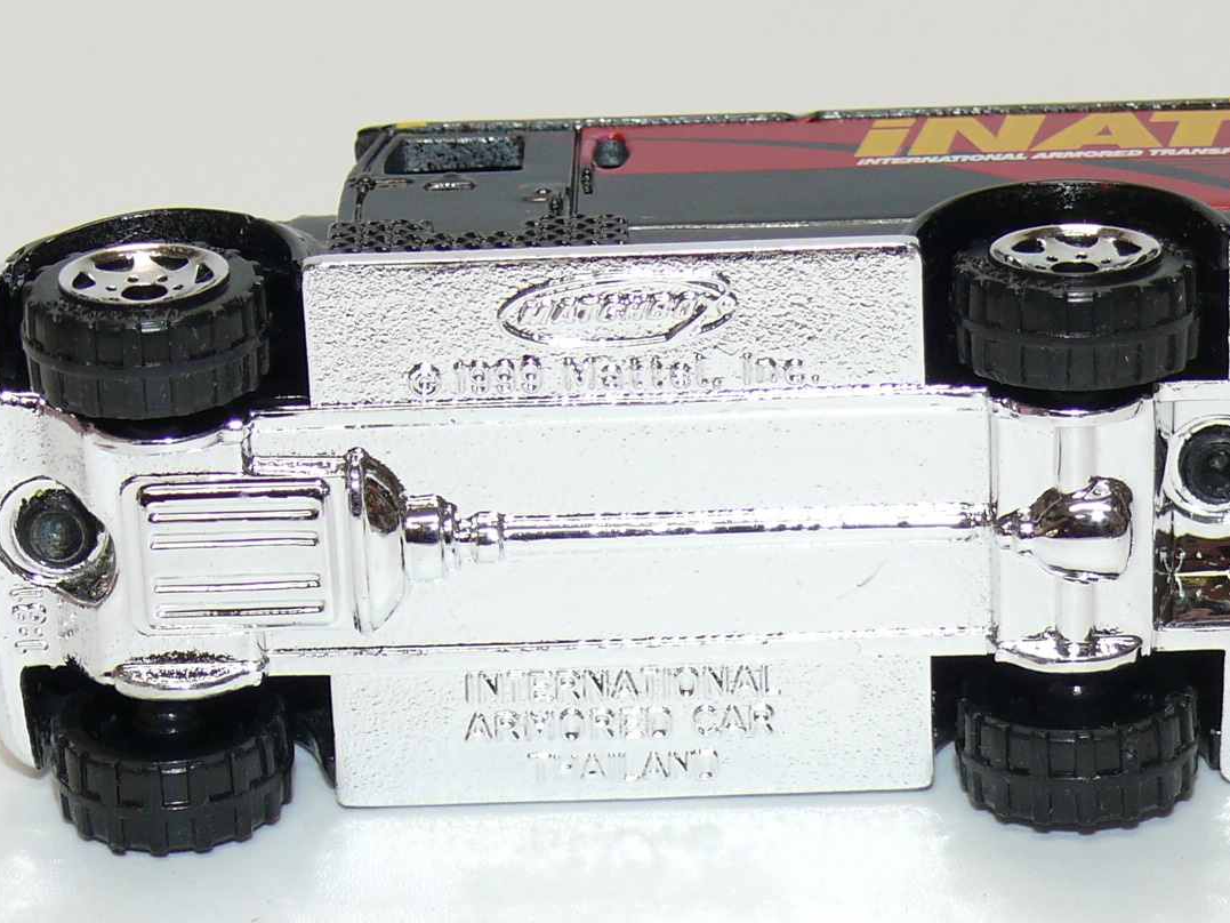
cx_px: 662
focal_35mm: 153
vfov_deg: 9.7
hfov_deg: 12.9
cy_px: 466
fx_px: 5437
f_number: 4
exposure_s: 1/30
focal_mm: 13.5
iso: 100
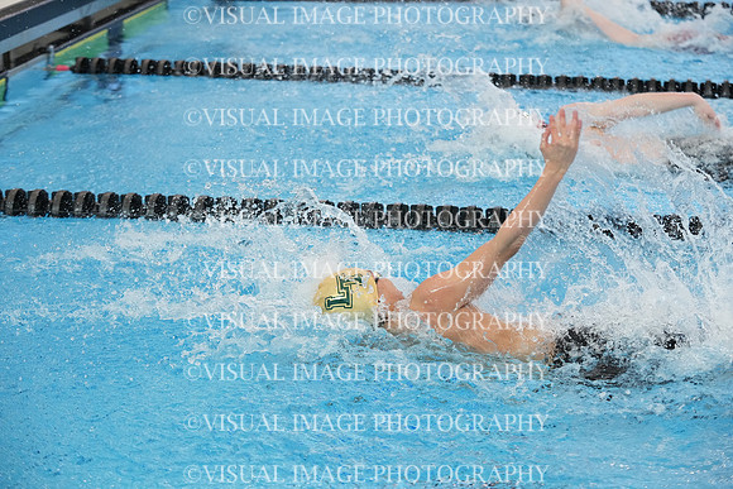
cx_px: 366
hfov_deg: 23.6
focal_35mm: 86
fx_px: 1751
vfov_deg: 15.9
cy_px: 244
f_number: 4
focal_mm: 86
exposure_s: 1/1250
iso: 5000
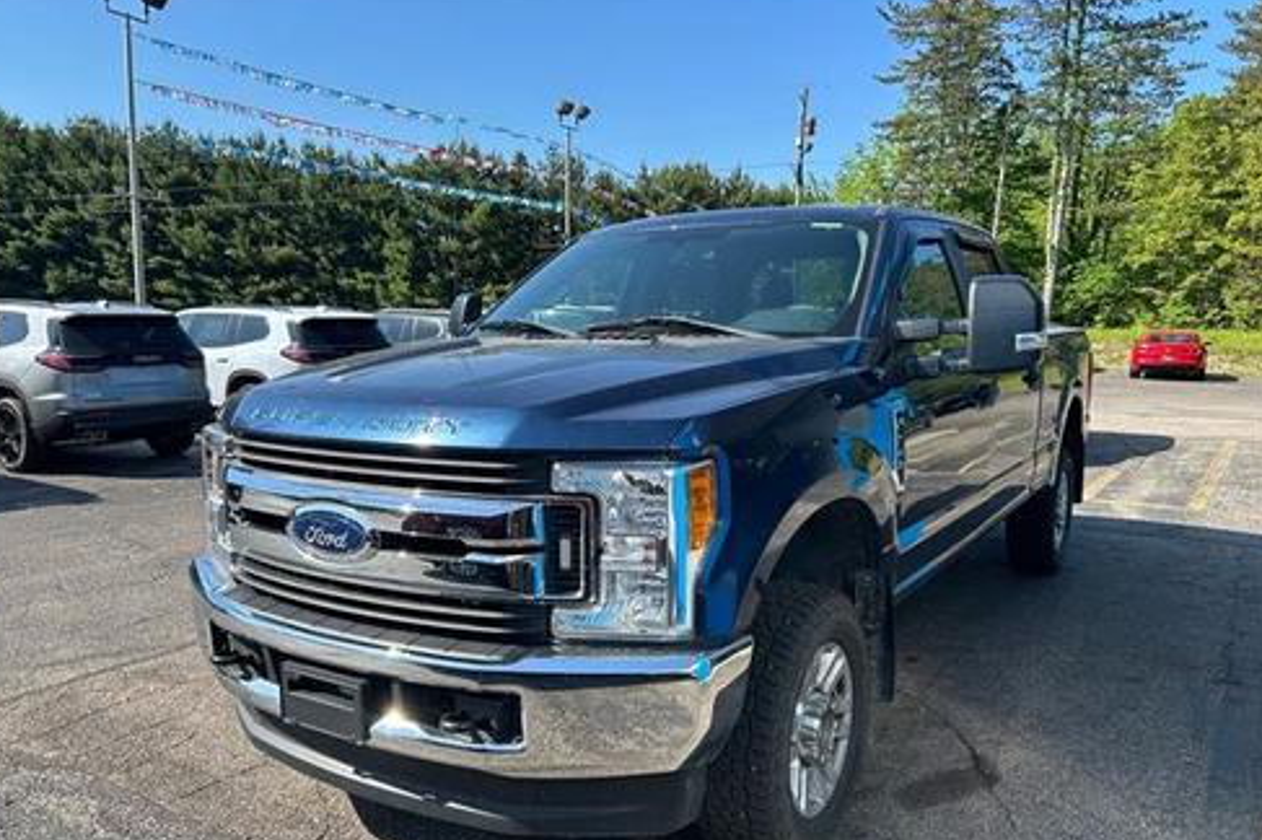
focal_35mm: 28
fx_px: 981
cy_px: 472
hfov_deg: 65.5
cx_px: 617
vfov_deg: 46.2
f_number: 1.5
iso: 50
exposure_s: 1/1779
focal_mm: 5.7
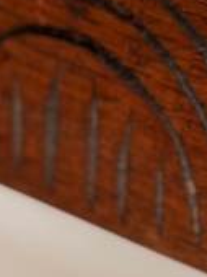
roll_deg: +2.7
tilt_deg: -27.8
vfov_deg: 5.8
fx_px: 2710
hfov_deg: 4.4
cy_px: 222
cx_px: 277
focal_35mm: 339
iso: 64
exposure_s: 1/121
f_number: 1.8
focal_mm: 6.93
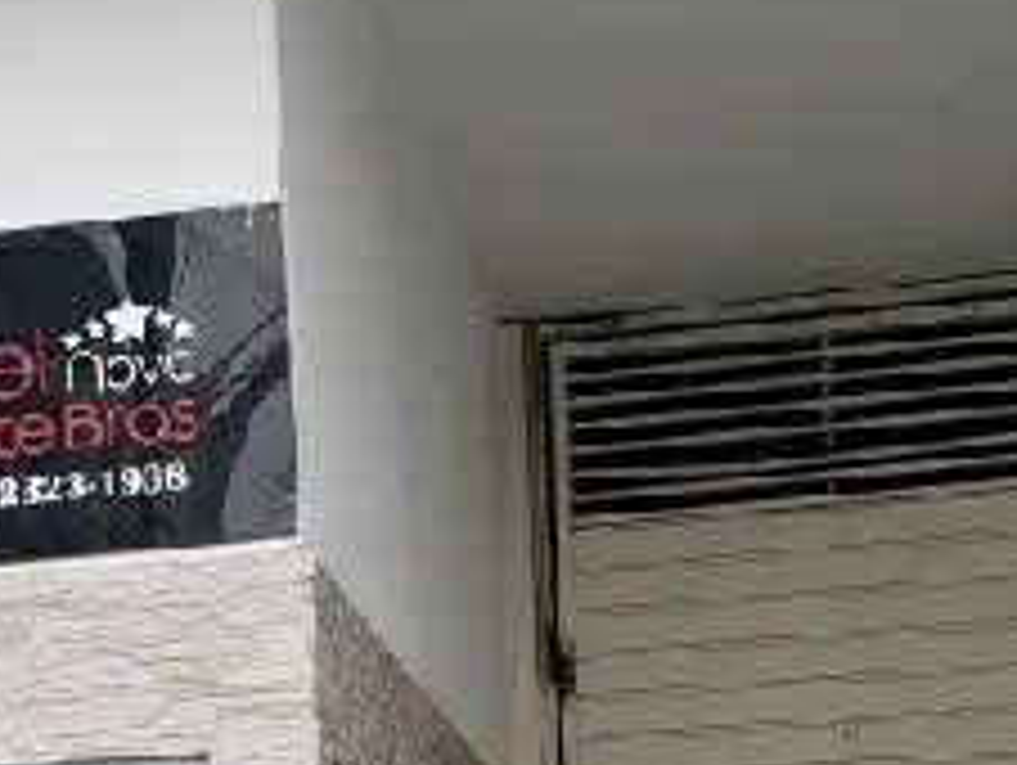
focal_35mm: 92
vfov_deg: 15.6
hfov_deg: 21.2
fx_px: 2706
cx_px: 324
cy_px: 850
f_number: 2.4
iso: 50
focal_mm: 4.3
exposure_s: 1/333
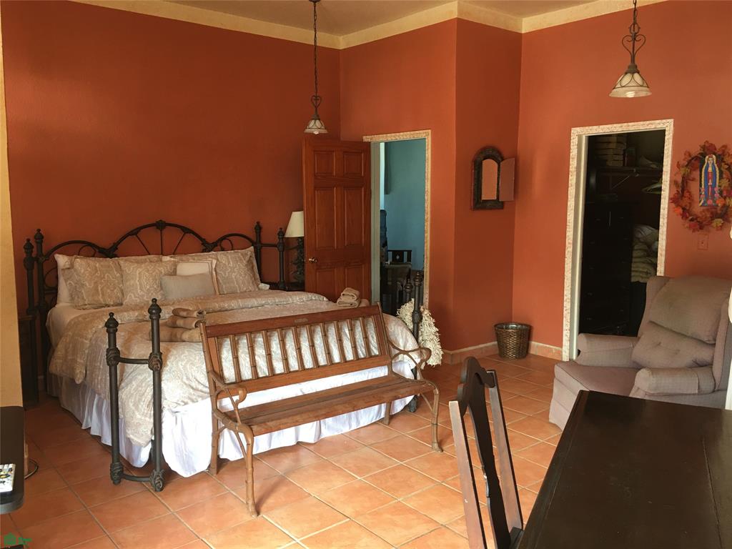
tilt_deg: -6.7
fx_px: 613
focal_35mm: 29
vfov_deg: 48.2
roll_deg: -0.1
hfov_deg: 61.7
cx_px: 366
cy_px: 274
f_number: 2.2
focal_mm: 4.15
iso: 32
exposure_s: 1/15
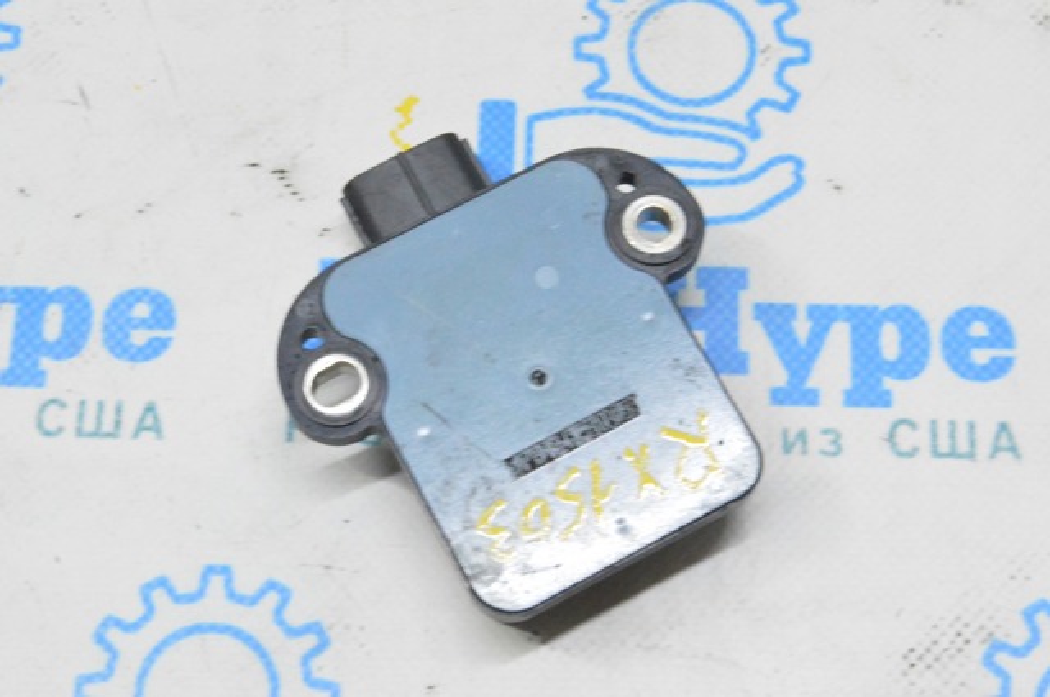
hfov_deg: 28.1
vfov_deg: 18.9
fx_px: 2097
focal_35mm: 72
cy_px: 348
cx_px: 525
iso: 6400
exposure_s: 1/15
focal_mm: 48
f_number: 20
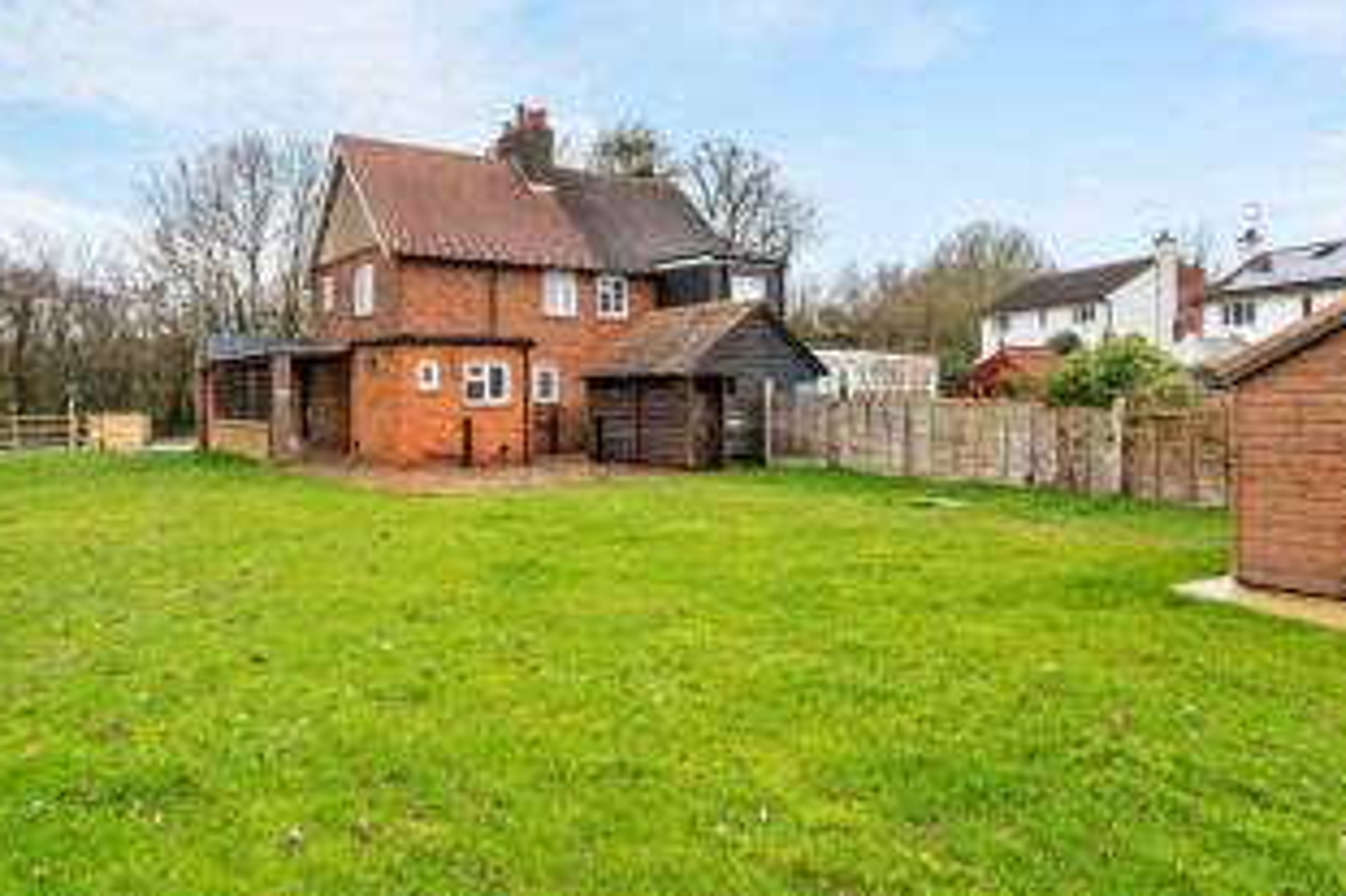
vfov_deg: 49.4
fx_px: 972
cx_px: 641
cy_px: 400
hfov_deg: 69.4
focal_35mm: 26
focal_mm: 17
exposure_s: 1/80
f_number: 8
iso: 500
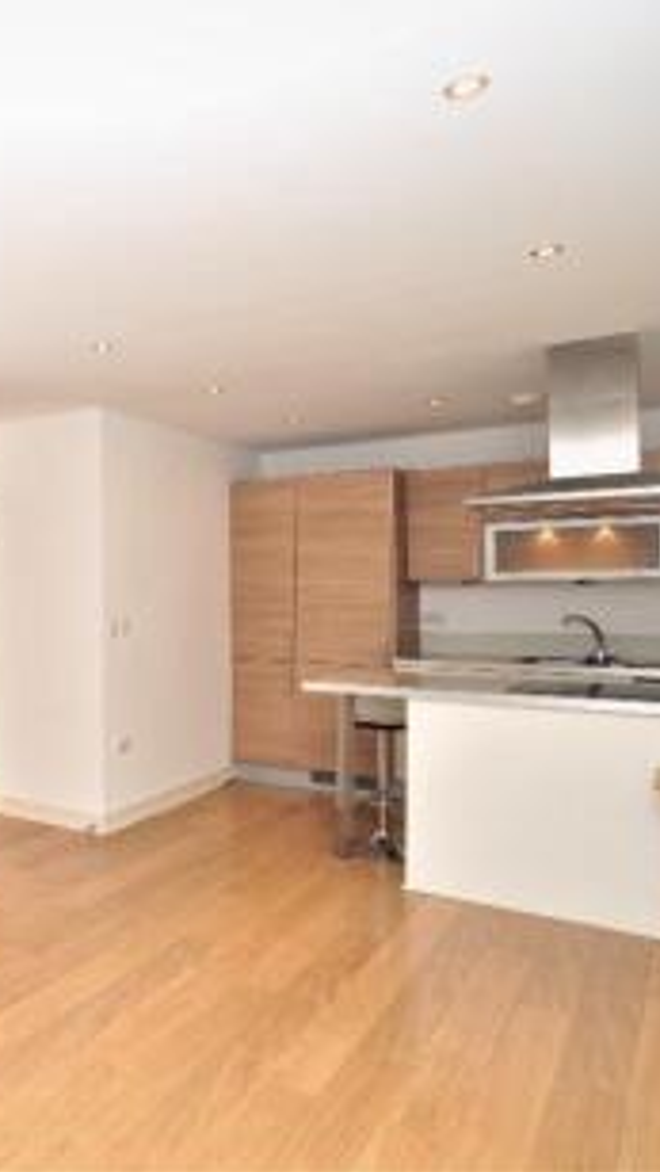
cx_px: -65
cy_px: 571
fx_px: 833
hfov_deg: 36.6
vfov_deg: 70.2
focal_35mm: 27
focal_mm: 11
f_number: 4.5
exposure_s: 1/60
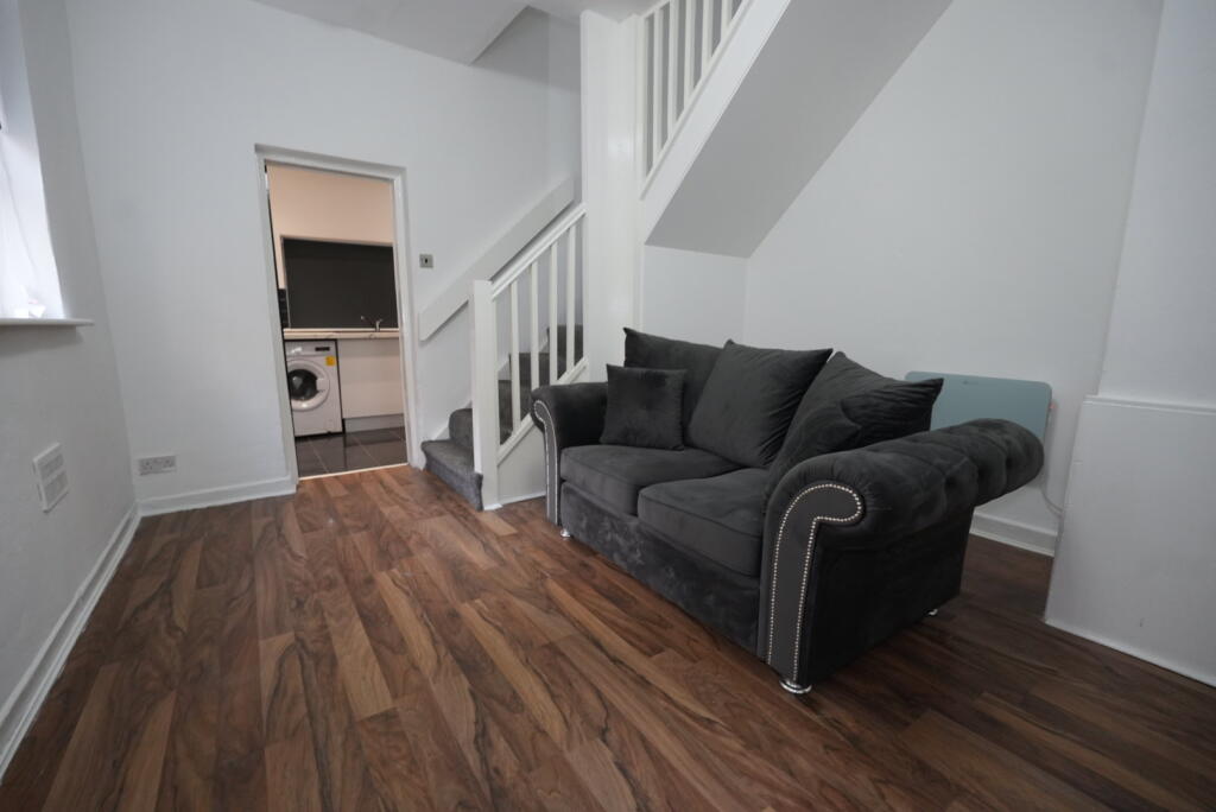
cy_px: 406
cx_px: 608
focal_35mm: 16
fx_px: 541
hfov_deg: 96.7
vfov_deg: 73.8
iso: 2500
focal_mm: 16
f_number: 4
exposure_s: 1/160
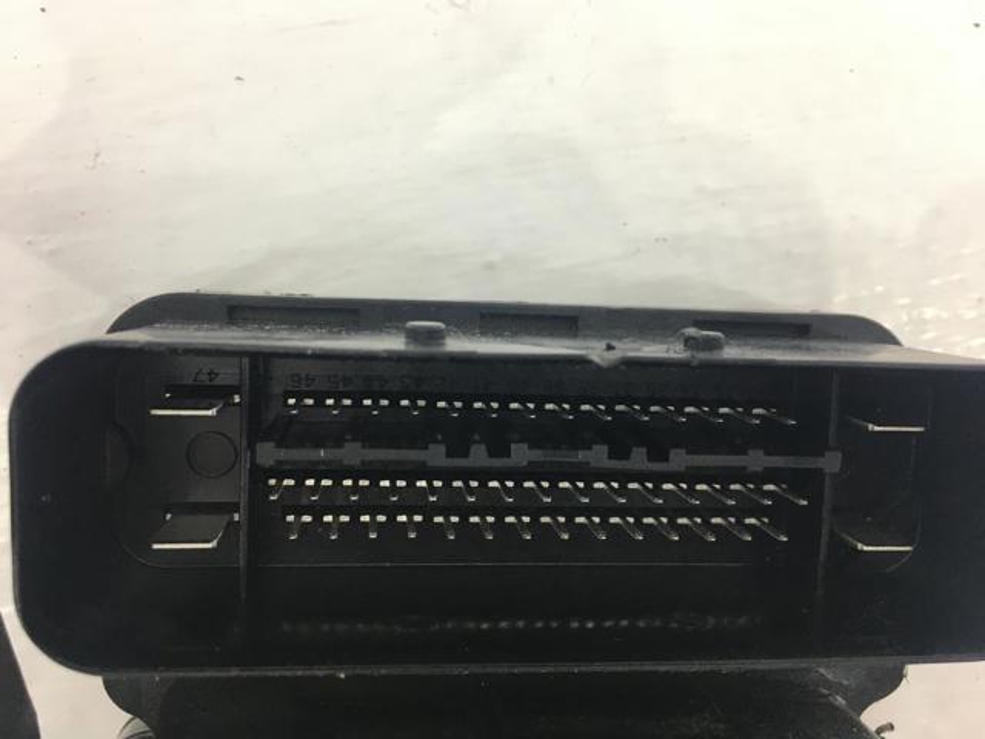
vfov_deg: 48.2
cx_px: 492
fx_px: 825
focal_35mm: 29
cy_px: 370
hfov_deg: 61.7
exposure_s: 1/33
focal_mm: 4.15
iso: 40
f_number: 2.2
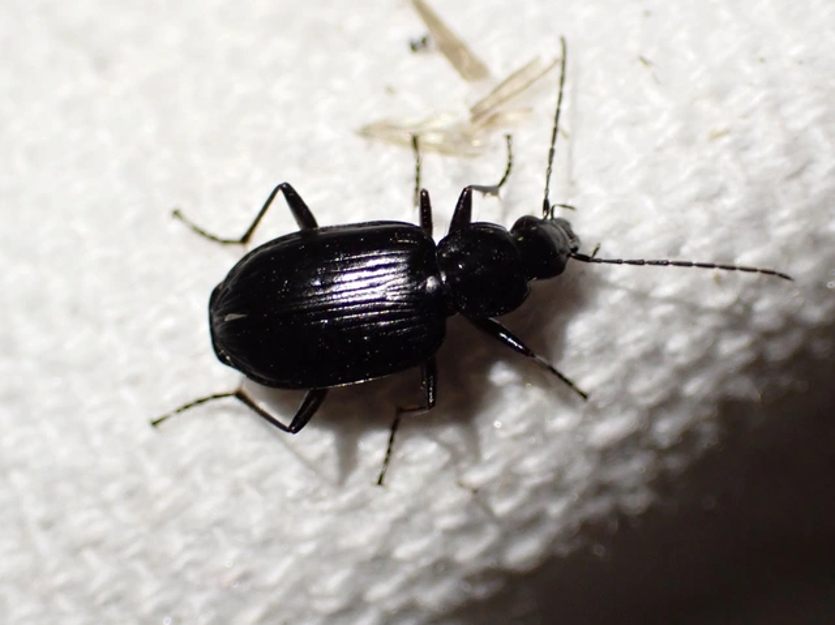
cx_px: 418
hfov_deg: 27.4
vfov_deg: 20.7
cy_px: 312
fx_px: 1711
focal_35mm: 71
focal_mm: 12.73
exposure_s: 1/125
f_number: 3.9
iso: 500
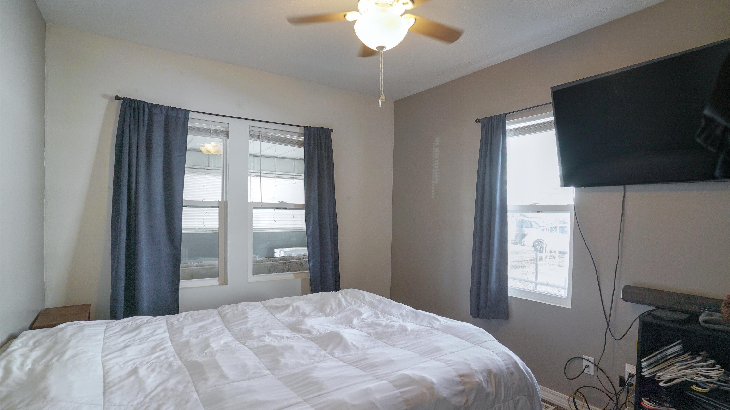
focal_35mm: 18
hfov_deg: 92.7
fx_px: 348
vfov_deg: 60.9
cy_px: 221
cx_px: 368
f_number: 4
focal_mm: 17
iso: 640
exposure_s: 1/160
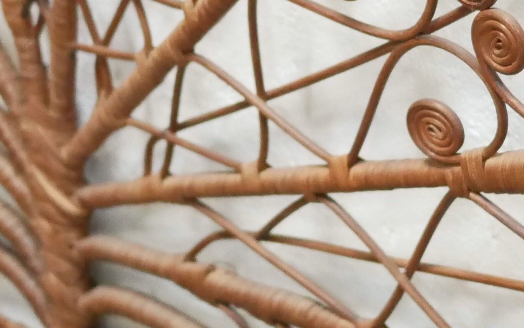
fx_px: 2042
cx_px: 320
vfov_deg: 9.1
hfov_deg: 14.6
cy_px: 42
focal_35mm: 143
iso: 3200
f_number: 1.7
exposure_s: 1/60
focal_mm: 20
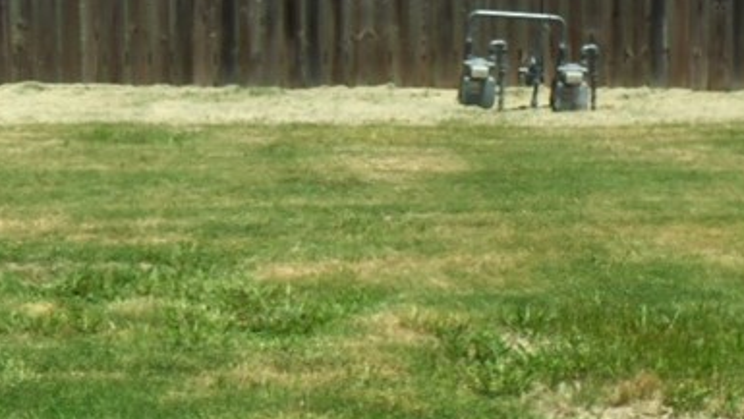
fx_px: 1658
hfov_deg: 25.3
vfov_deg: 14.2
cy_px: 25
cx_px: 425
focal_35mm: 84
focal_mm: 5.2
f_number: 8.6
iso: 80
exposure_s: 1/125
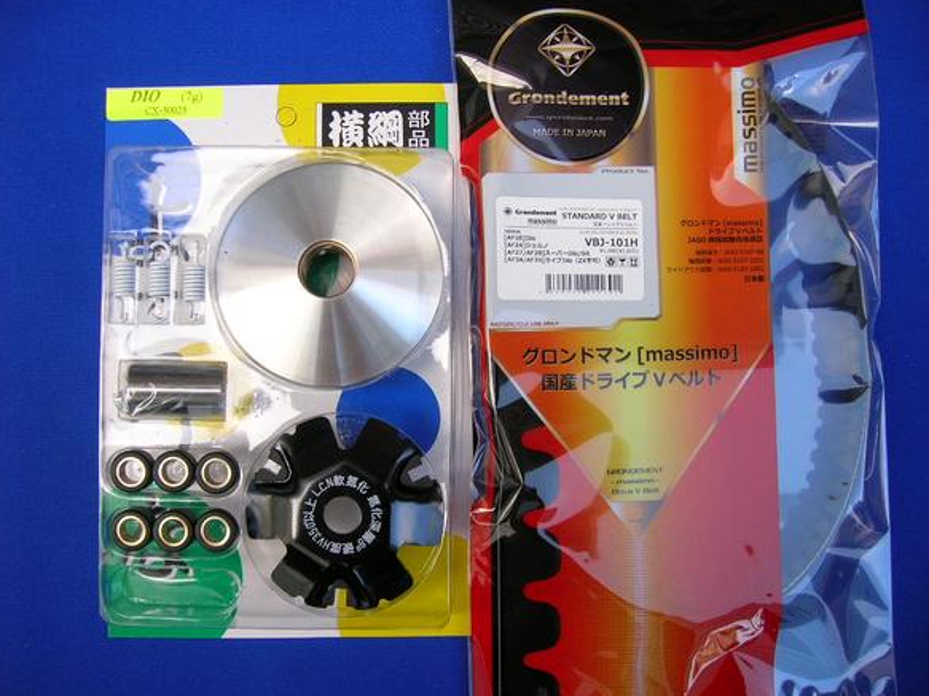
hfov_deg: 52.6
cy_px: 344
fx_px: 939
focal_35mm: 35
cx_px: 464
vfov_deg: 40.7
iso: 50
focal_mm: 5.7
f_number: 2.9
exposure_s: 1/59.1
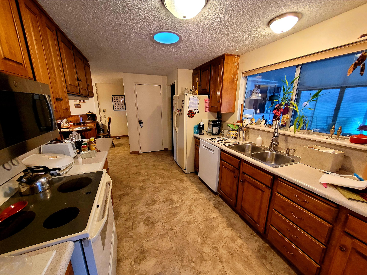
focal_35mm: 13
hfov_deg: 106.2
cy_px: 138
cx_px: 184
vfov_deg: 89.9
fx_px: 138
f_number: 2.2
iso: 400
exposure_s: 1/59
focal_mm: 1.74
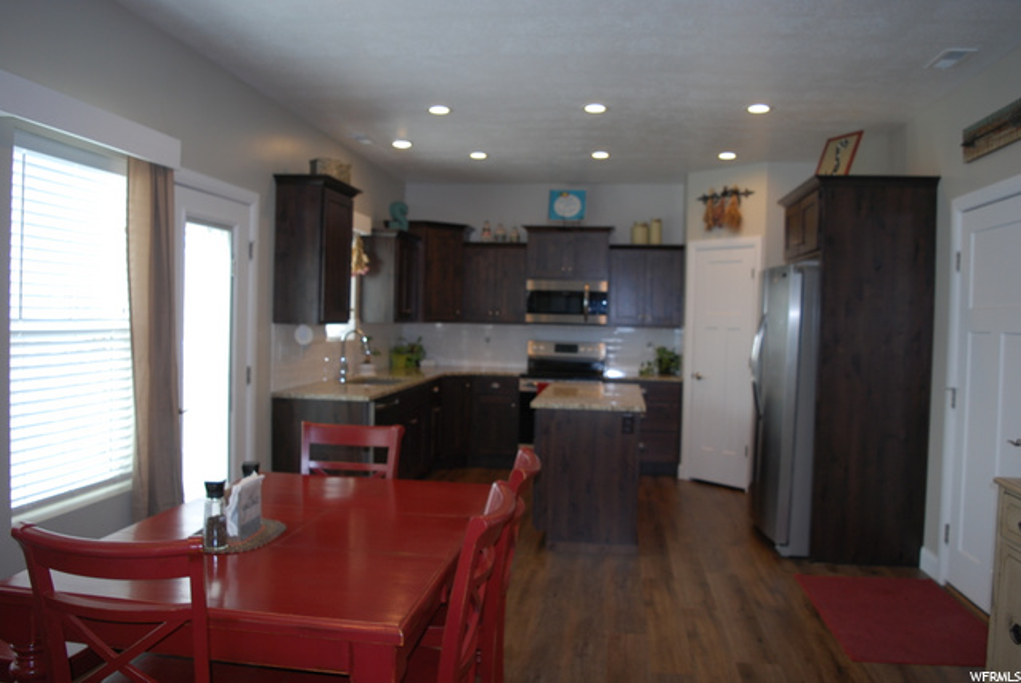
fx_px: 766
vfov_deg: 48.0
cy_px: 342
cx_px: 510
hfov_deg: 67.3
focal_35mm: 27
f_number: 3.8
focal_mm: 18
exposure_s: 1/60
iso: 200
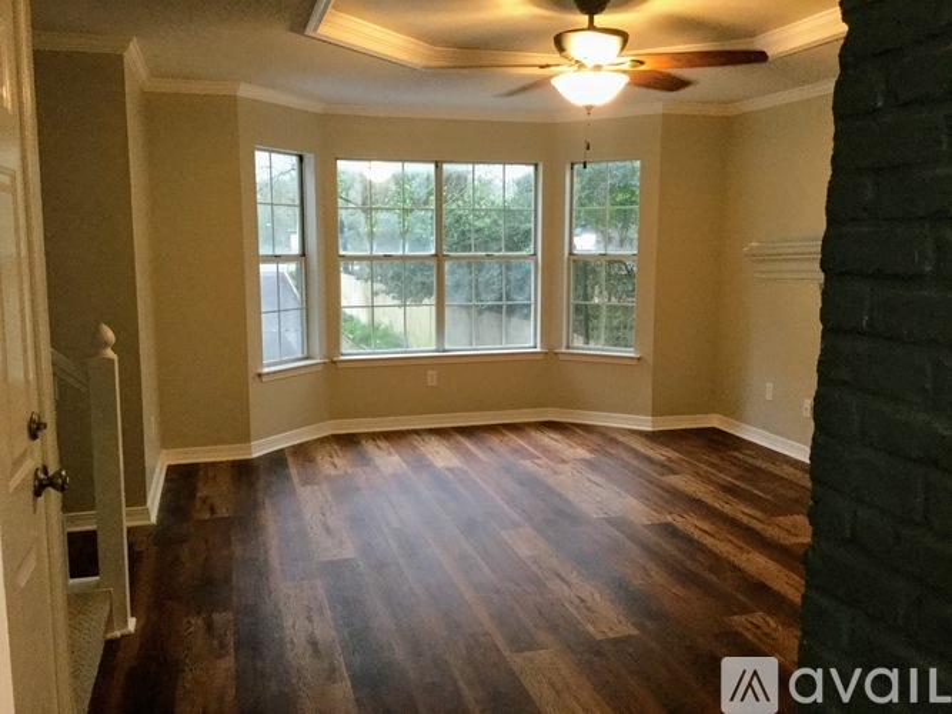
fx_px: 852
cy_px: 357
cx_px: 476
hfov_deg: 58.4
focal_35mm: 31
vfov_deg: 45.4
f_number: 2.4
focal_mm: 3.3
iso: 160
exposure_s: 1/30
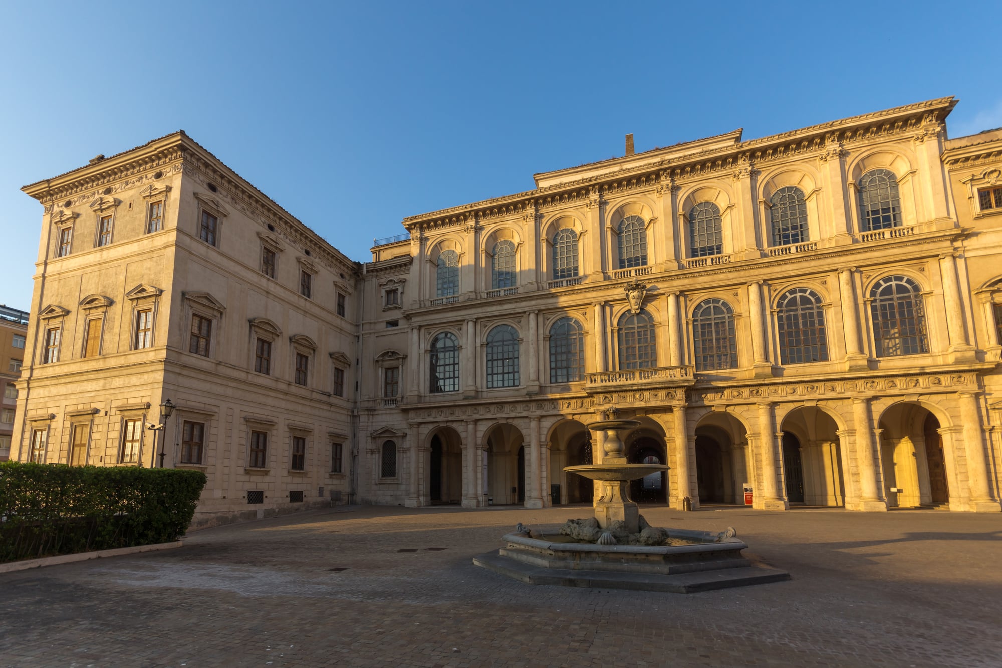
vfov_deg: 77.3
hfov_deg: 100.4
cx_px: 501
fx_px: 417
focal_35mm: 15
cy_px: 334
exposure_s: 1/160
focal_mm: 10
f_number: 6.3
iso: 100
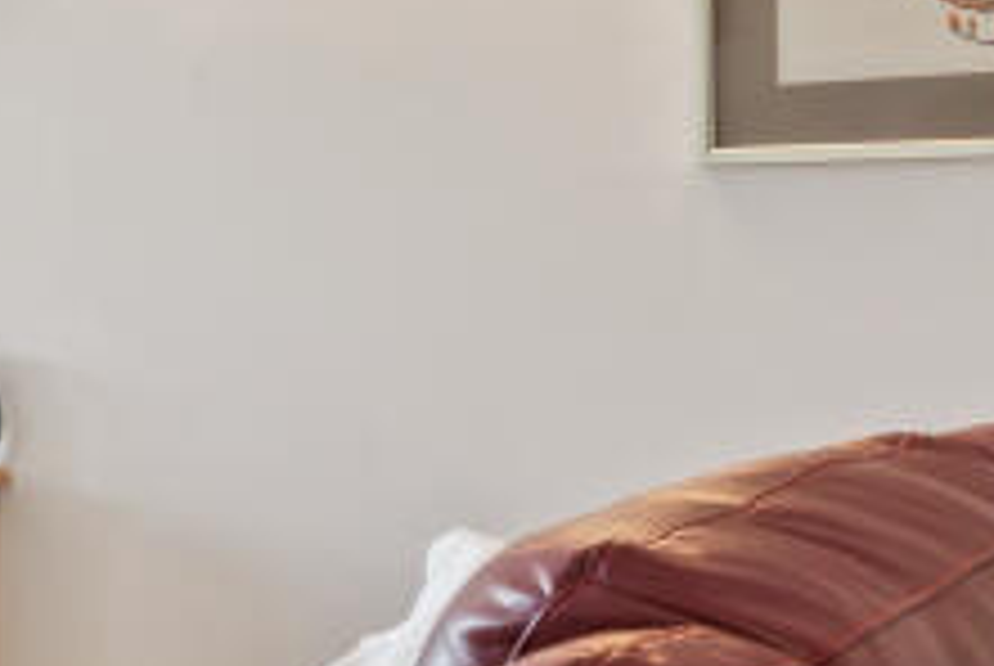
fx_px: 2046
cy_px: 286
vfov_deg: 18.5
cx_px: -612
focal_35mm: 74
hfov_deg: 21.5
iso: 160
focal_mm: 16
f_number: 4.5
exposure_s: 1/100
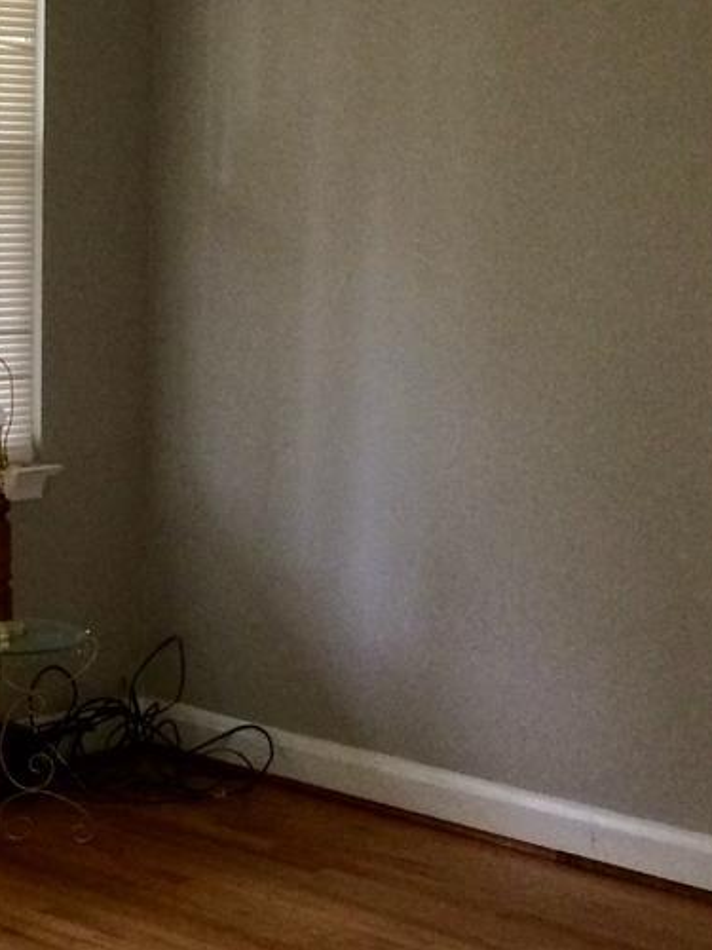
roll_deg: -0.6
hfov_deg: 16.2
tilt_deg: -6.8
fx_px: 2441
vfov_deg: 22.0
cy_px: 407
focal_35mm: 89
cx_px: -51
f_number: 2.2
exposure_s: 1/30
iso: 160
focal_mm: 4.15
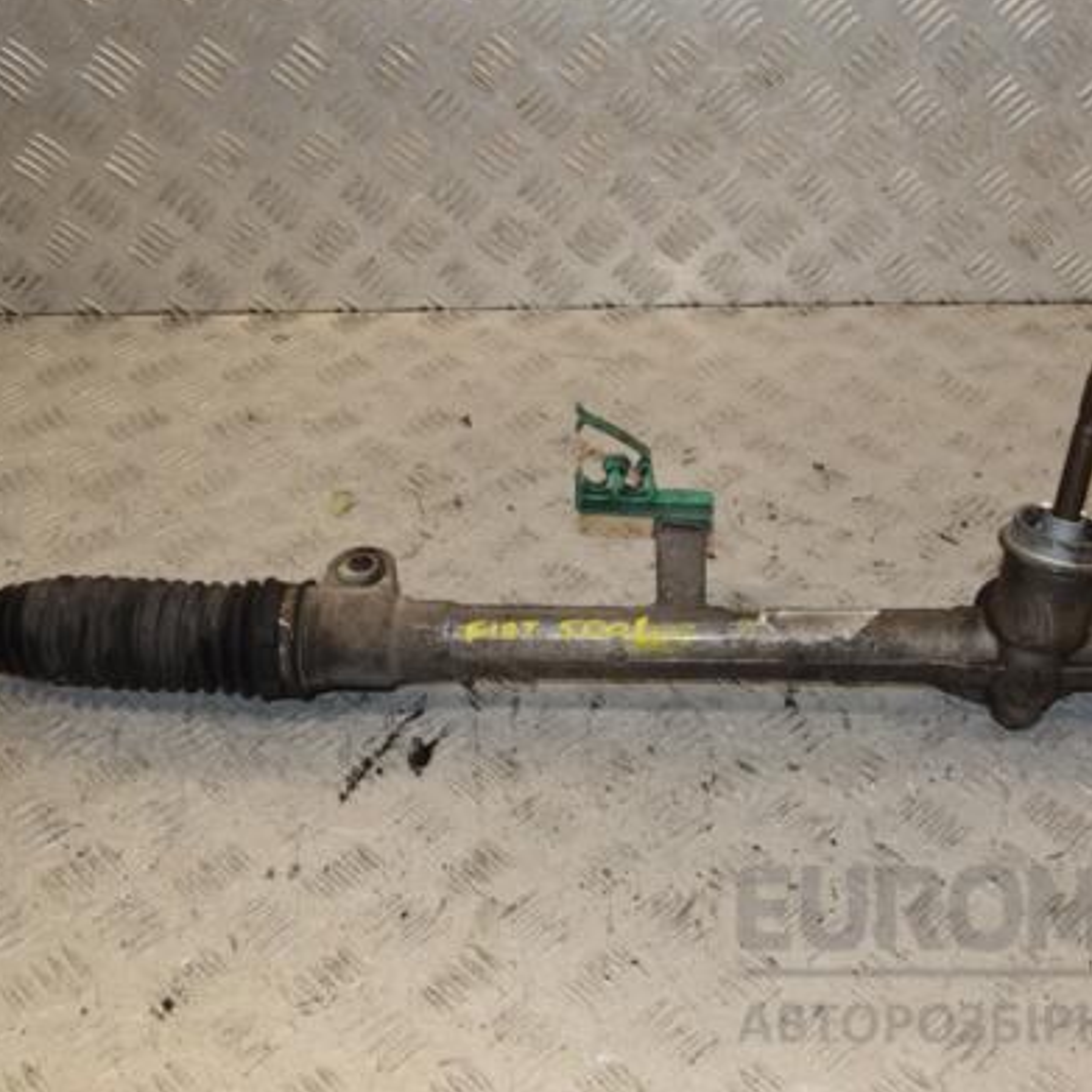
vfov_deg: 36.1
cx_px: 684
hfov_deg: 35.9
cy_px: 536
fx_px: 1677
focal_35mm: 47
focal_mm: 24
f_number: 8
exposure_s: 1/200
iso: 800
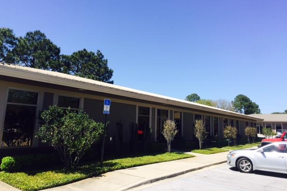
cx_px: 143
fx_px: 247
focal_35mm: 31
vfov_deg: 42.2
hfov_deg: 60.3
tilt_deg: +12.6
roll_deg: -2.9
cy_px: 81
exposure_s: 1/1464
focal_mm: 4.15
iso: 32
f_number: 2.2
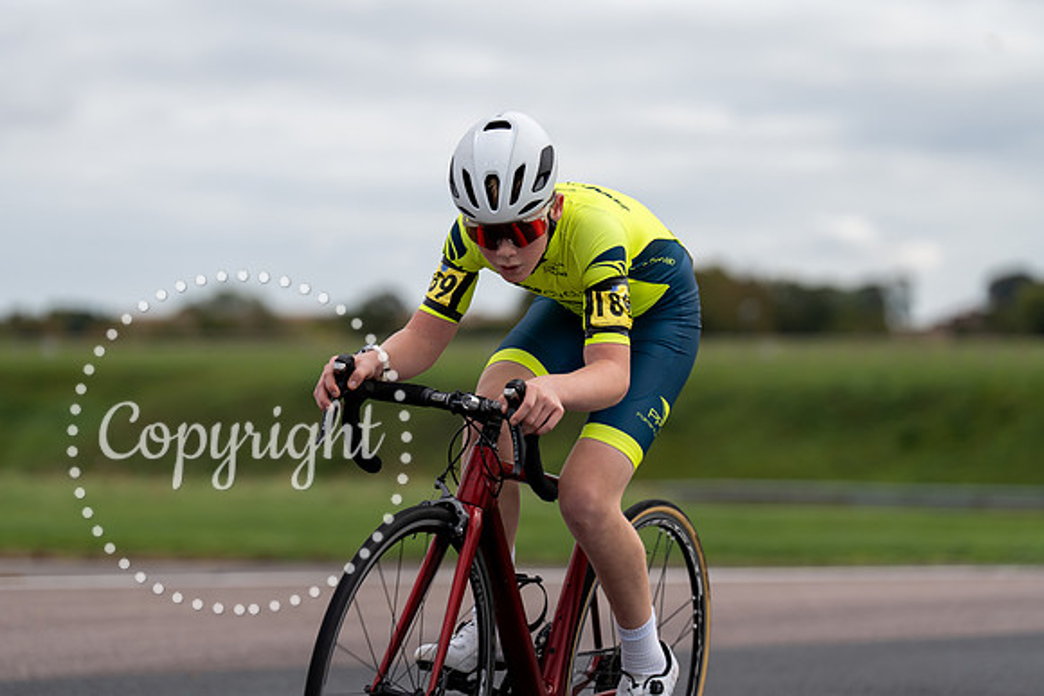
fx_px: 4496
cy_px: 348
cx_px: 522
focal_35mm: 155
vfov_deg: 8.9
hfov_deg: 13.2
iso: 125
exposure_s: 1/1000
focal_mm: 155
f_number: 3.5
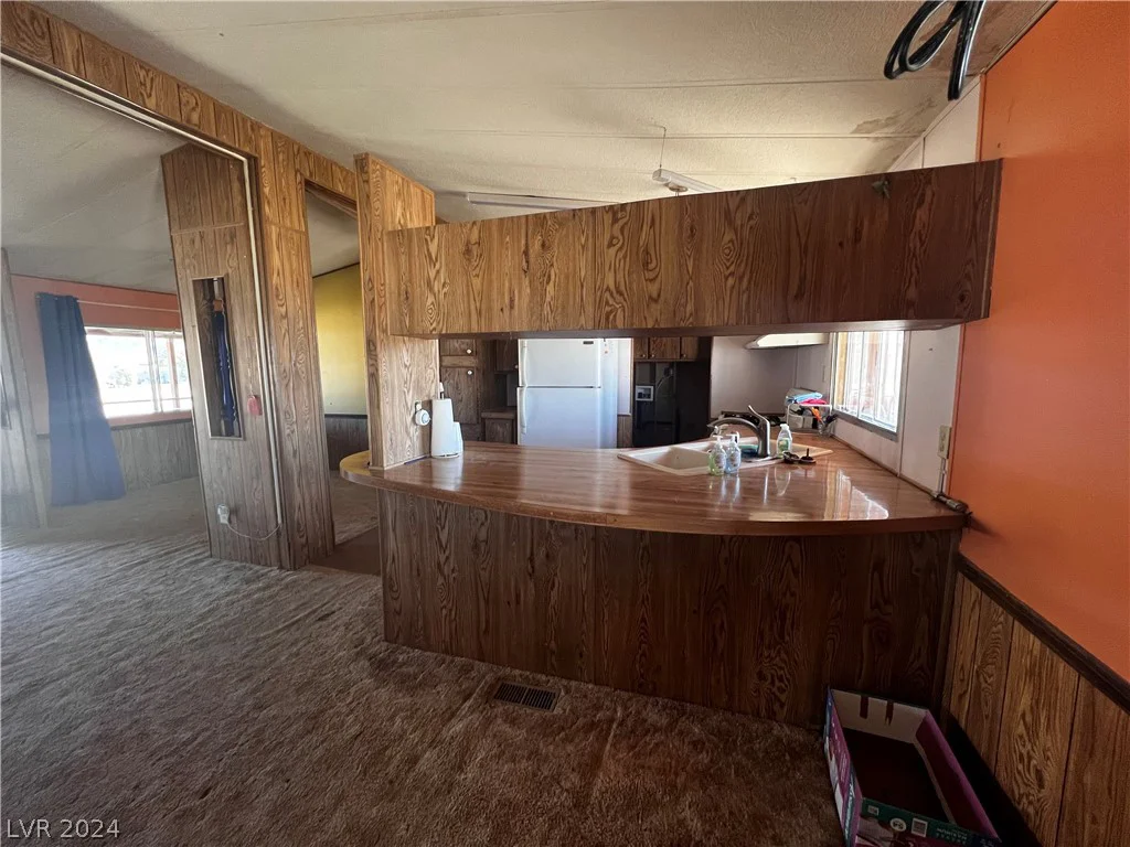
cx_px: 565
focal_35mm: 13
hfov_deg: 106.2
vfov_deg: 89.9
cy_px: 424
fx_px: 424
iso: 250
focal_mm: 1.57
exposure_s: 1/65
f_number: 1.8
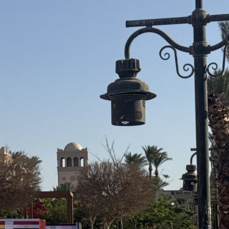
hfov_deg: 11.0
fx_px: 1130
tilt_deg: +3.4
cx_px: -147
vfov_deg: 11.5
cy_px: 168
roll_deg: -0.1
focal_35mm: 151
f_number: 1.78
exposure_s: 1/5376
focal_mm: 6.76
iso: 64
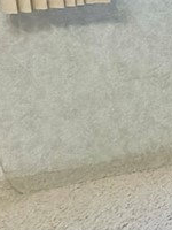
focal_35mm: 112
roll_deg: +1.4
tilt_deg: -6.9
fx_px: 742
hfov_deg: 7.1
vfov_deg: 15.6
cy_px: -158
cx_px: 783
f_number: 2.2
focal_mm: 2.22
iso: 320
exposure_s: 1/120
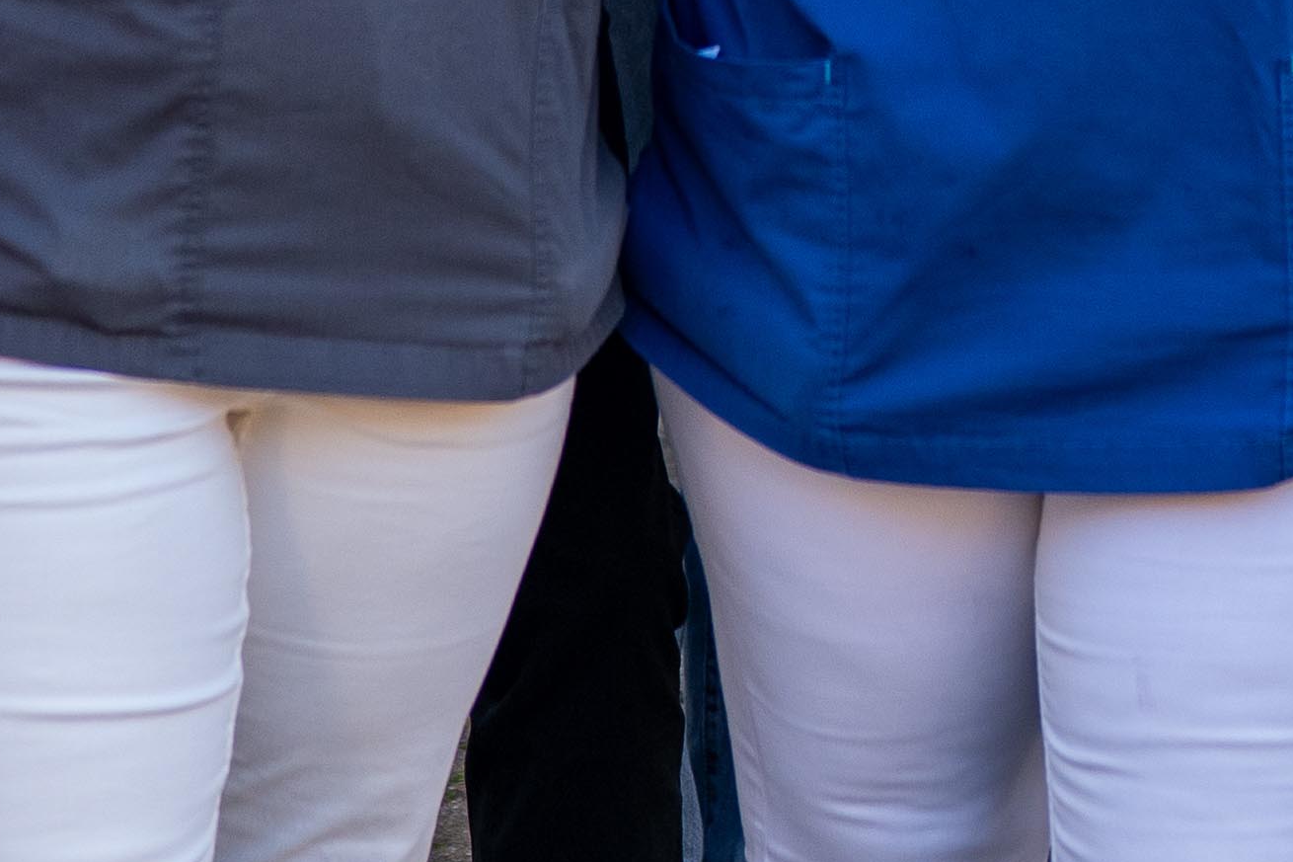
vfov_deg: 5.8
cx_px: 1113
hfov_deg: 9.0
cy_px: -958
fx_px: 8223
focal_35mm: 229
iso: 640
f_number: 2.8
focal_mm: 50
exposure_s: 1/1000
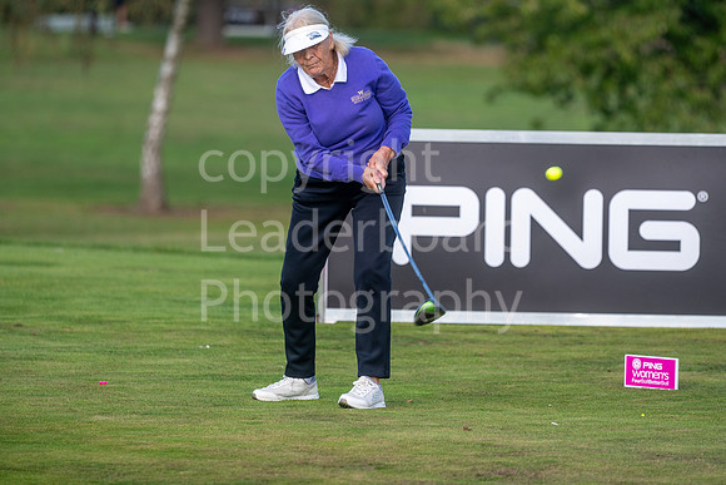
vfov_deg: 4.6
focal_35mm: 300
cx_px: 363
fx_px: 6051
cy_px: 242
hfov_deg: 6.9
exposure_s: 1/1000
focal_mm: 300
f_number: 5
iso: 500
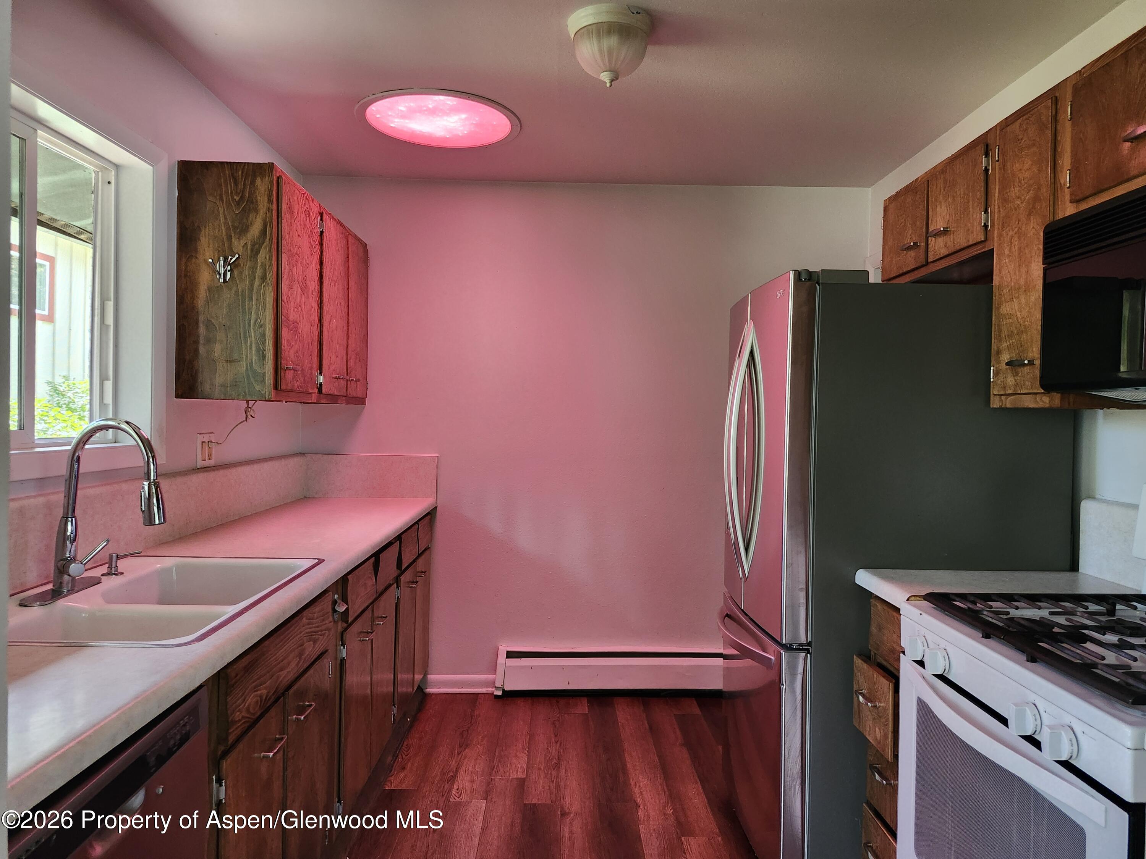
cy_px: 430
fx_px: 761
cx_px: 573
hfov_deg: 73.9
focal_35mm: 23
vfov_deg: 58.9
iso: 500
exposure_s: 1/120
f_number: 1.8
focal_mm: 5.54
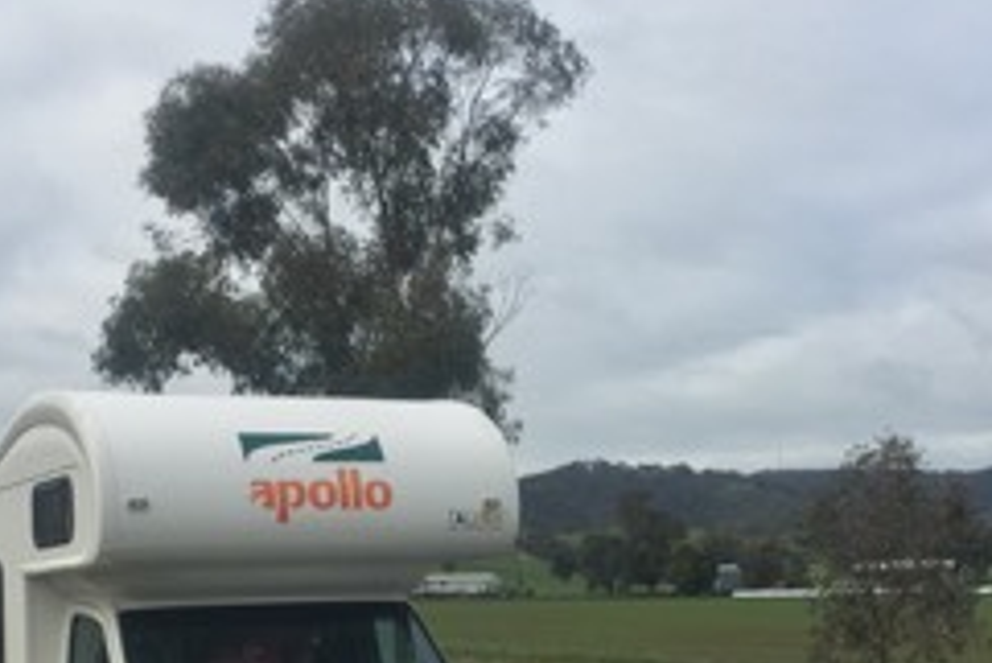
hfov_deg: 30.9
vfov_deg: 20.7
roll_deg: +0.4
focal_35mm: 65
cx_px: 490
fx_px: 1792
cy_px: 552
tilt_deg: +2.1
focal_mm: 4.15
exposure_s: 1/1980
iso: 32
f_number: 2.2
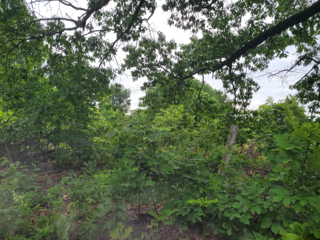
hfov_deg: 67.3
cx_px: 160
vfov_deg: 53.1
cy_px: 120
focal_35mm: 26
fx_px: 240
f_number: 1.8
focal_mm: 5.4
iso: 40
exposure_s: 1/1105
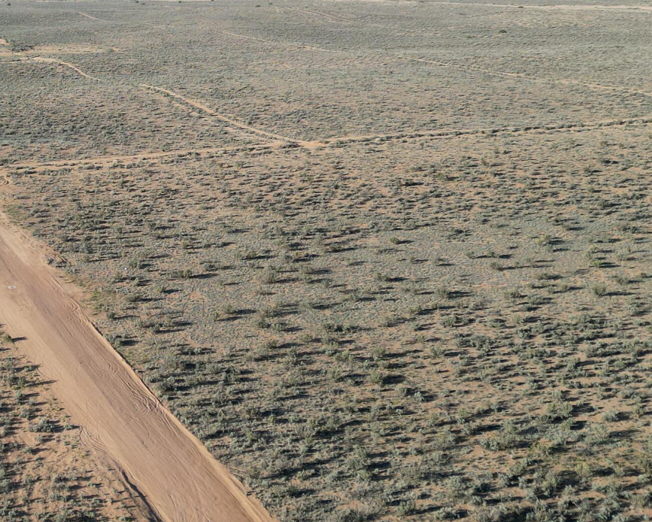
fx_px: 1042
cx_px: 22
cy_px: 183
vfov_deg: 28.0
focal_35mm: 54
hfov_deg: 32.4
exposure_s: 1/2000
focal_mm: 6.72
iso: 120
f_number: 1.7
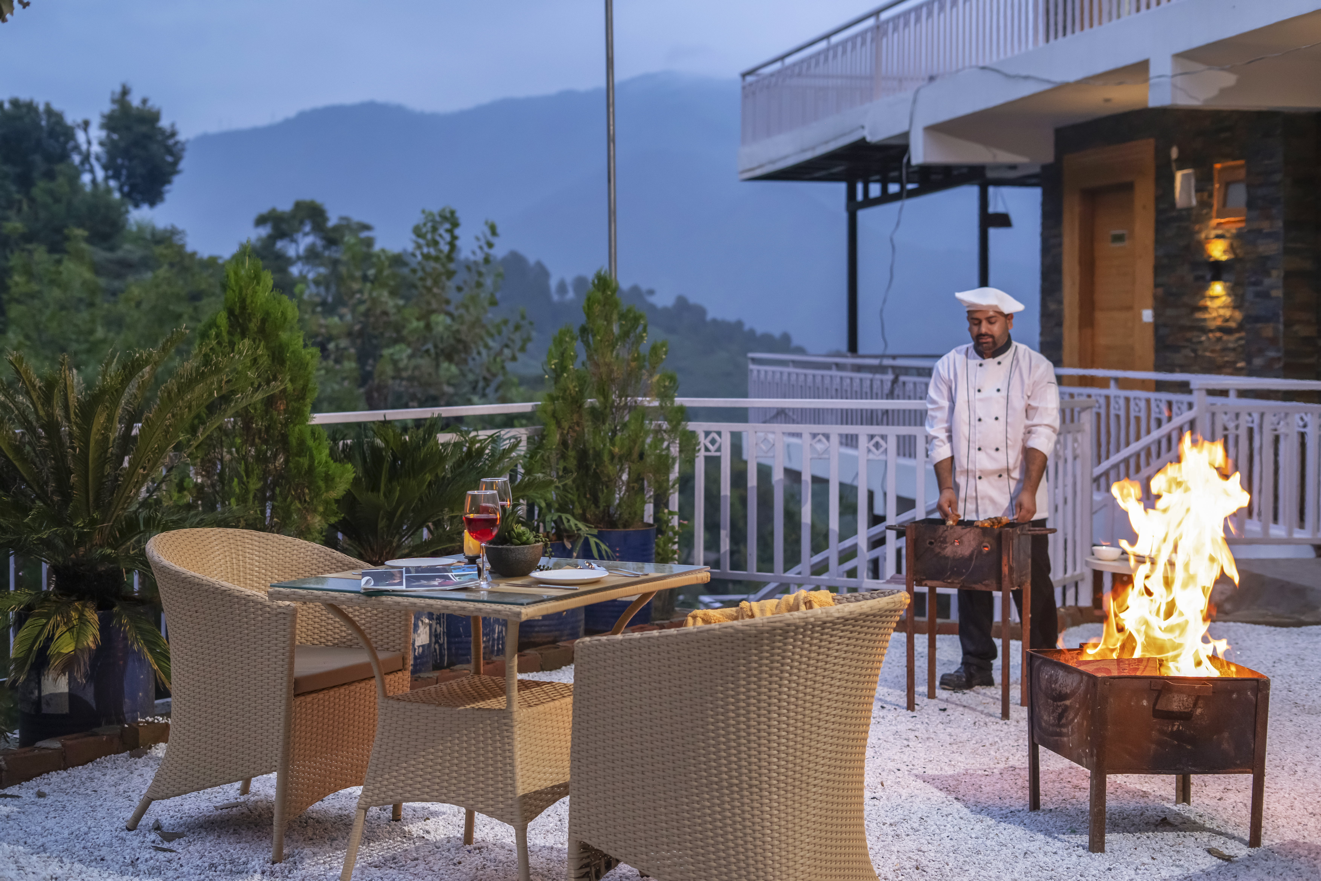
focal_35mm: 50
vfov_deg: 27.0
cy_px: 440
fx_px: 1835
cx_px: 660
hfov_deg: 39.6
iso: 1600
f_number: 3.2
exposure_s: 1/100
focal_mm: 50
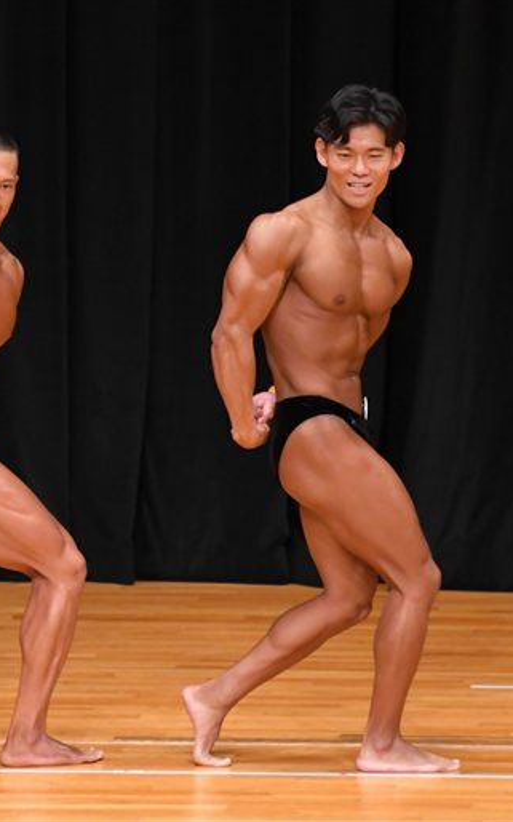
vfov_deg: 4.6
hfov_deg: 2.8
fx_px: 10318
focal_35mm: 461
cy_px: 411
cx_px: -10
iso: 4000
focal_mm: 200
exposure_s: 1/400
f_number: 5.6
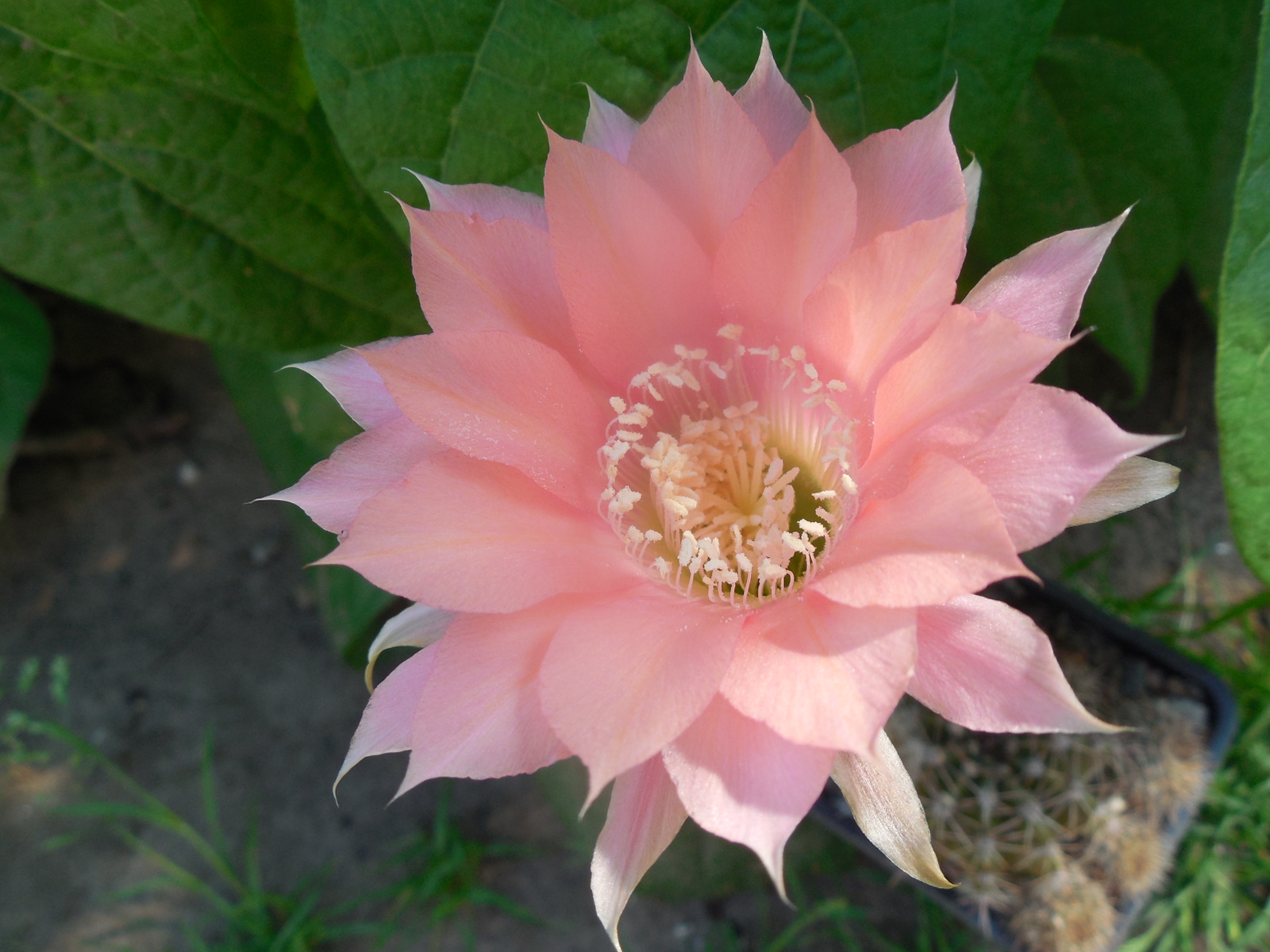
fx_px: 1137
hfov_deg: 58.4
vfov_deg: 45.4
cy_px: 476
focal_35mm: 31
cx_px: 635
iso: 125
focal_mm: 5.6
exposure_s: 1/160
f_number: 3.6
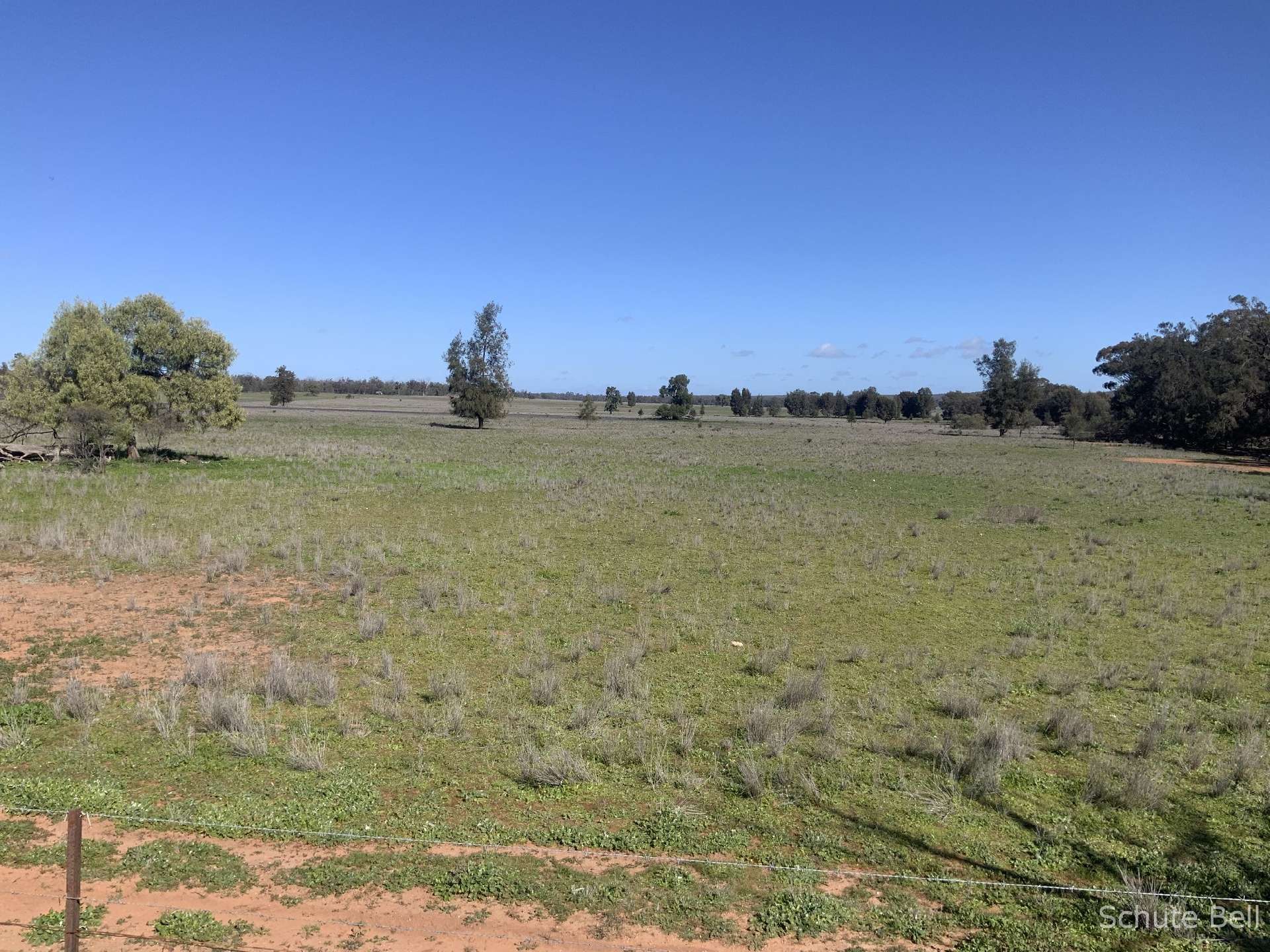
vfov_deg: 48.2
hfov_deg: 61.7
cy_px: 476
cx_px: 635
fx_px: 1064
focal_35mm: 29
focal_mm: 3
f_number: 1.8
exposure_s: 1/2320
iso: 16
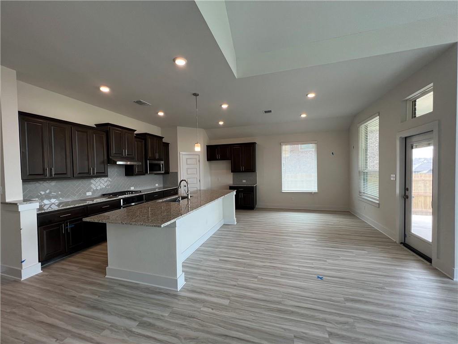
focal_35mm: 13
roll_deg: +0.7
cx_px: 229
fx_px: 172
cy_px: 172
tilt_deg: -1.5
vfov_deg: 89.9
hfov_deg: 106.2
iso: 64
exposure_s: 1/120
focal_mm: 1.57
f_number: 1.8
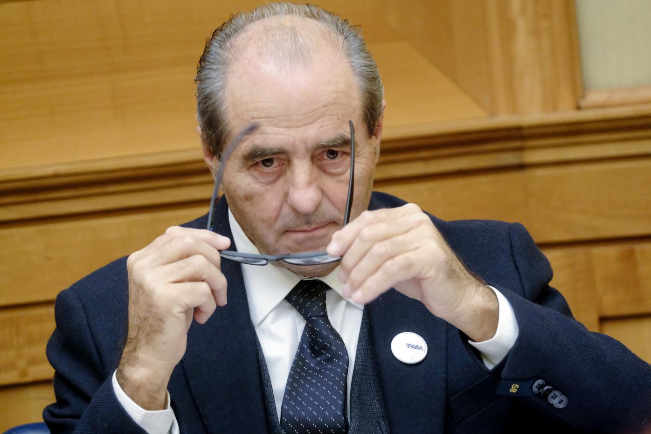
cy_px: 217
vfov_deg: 3.8
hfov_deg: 5.6
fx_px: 6619
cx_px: 326
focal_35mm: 366
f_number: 5
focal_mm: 243.3
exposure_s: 1/125
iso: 6400
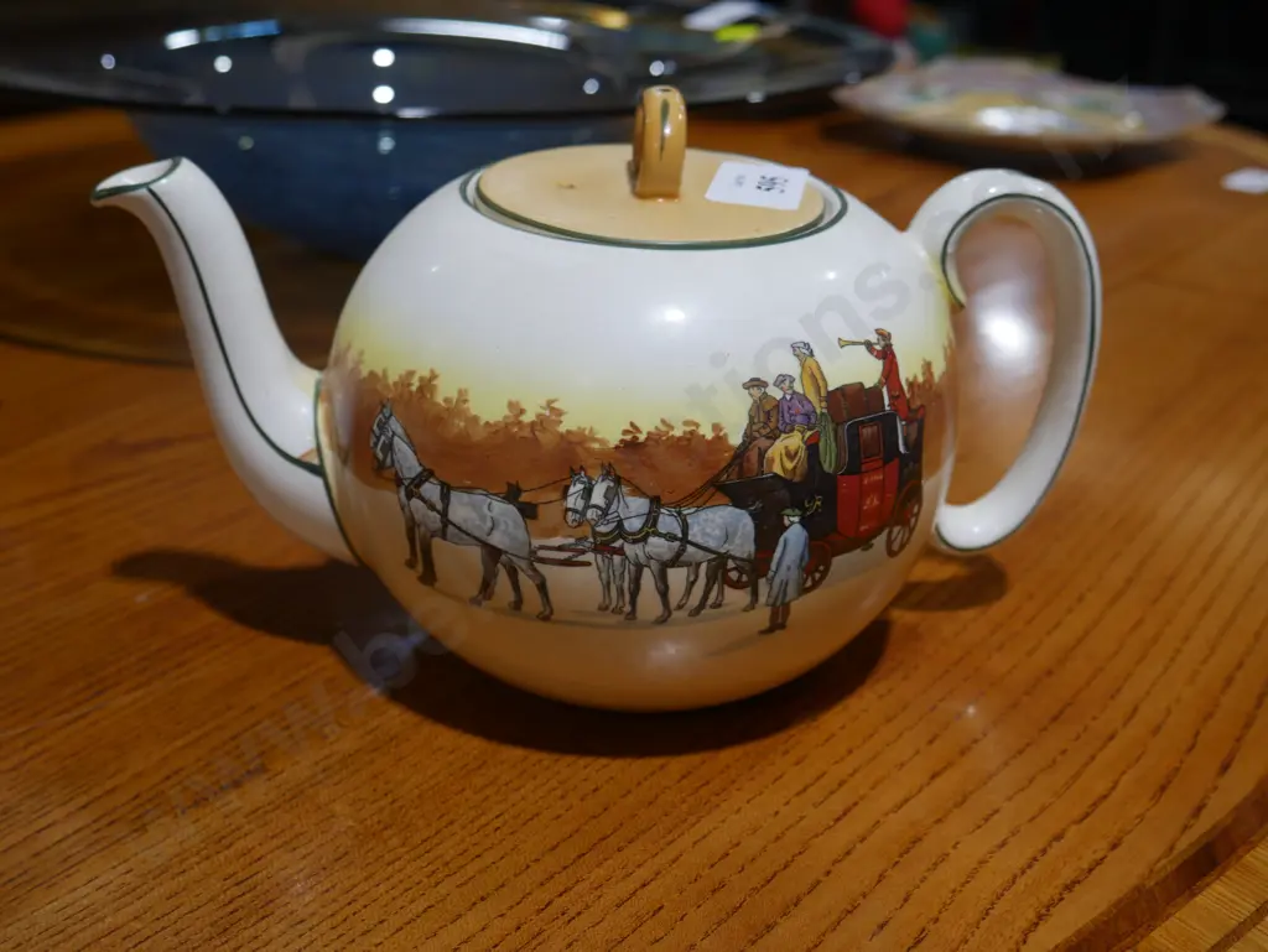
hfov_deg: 46.8
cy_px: 476
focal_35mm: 40
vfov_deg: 36.0
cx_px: 634
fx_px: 1466
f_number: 4.5
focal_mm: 20
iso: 200
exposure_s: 1/60
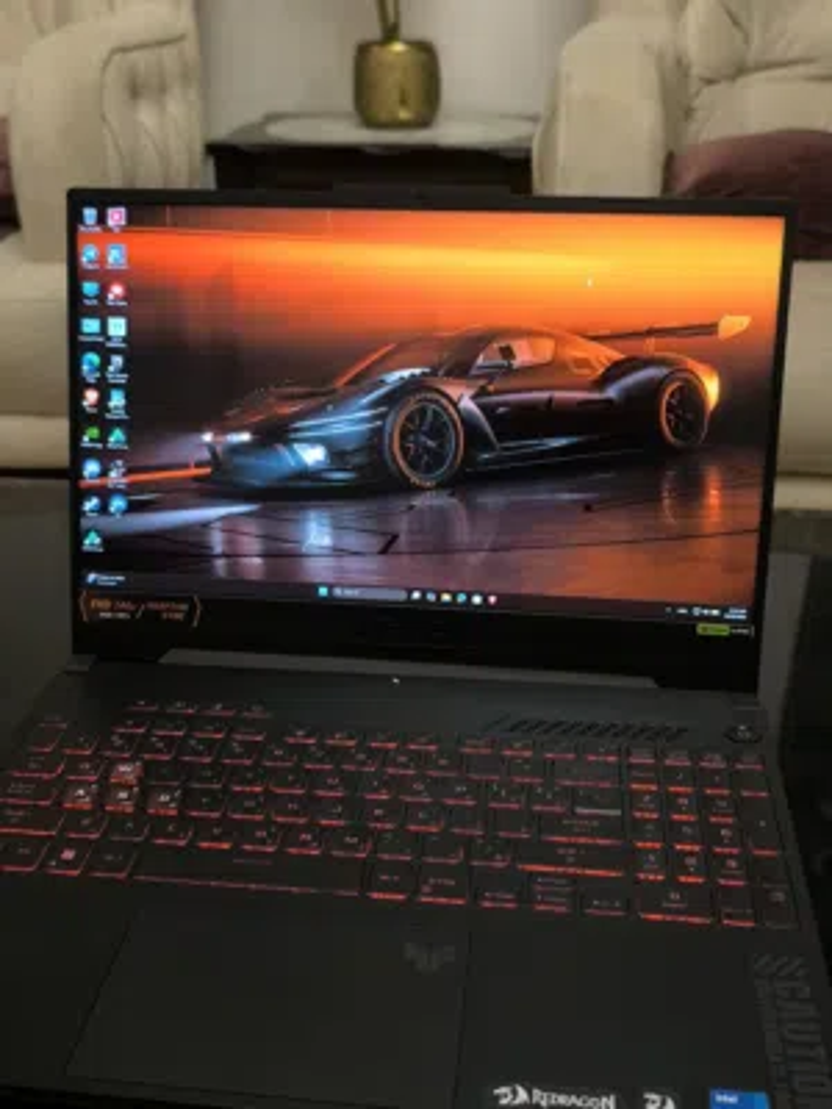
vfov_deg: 52.6
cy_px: 554
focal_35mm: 35
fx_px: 1122
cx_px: 416
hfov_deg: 40.7
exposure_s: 1/50
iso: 640
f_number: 1.65
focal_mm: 6.14
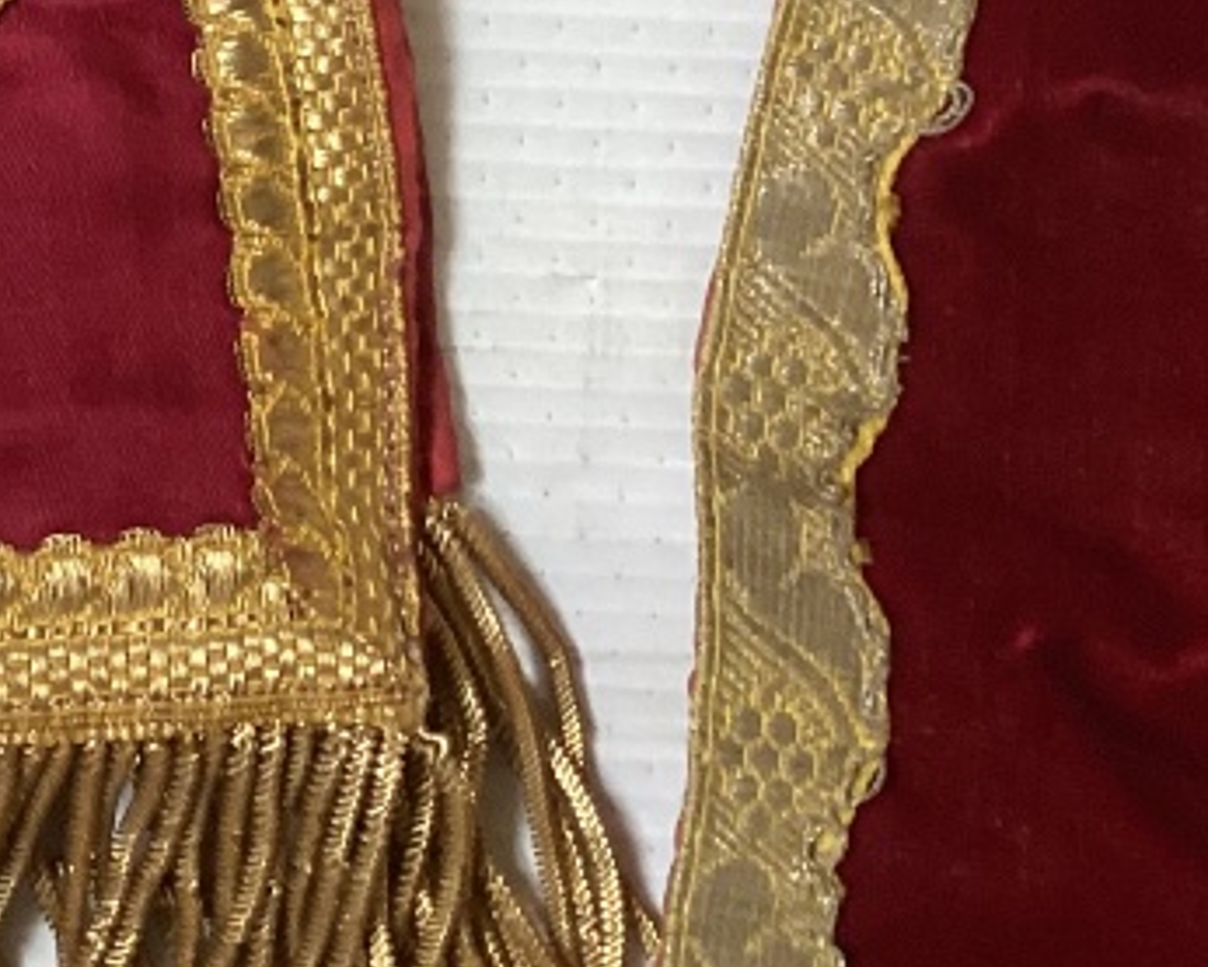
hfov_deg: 17.4
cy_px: -28
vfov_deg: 14.4
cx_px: -258
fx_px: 3755
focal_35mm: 105
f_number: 2.4
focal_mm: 3.3
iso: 250
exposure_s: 1/40
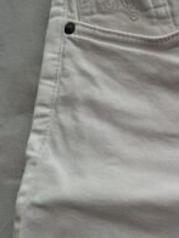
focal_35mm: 94
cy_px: 140
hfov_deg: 13.5
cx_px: 358
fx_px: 648
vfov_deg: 20.8
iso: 50
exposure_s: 1/214
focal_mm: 5.54
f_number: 1.8
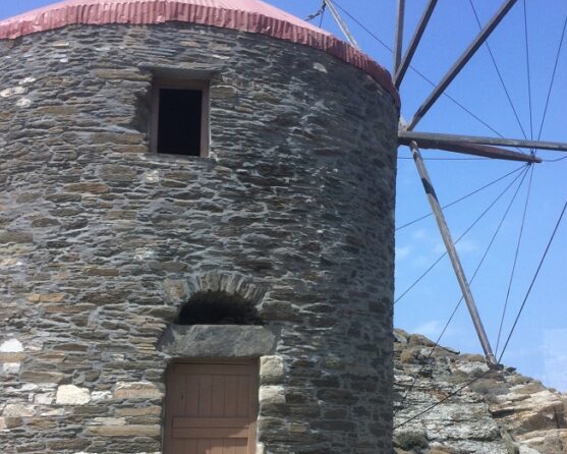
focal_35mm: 52
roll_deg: +2.7
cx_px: 342
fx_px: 873
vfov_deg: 28.7
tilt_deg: +9.9
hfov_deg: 35.8
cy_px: 341
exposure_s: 1/370
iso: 32
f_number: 2.2
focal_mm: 4.15
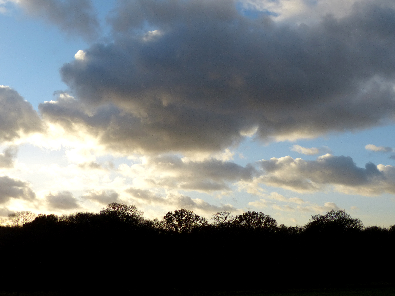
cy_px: 146
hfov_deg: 45.8
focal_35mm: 41
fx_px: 468
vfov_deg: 35.1
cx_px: 199
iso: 100
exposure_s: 1/2000
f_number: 2.8
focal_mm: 7.1
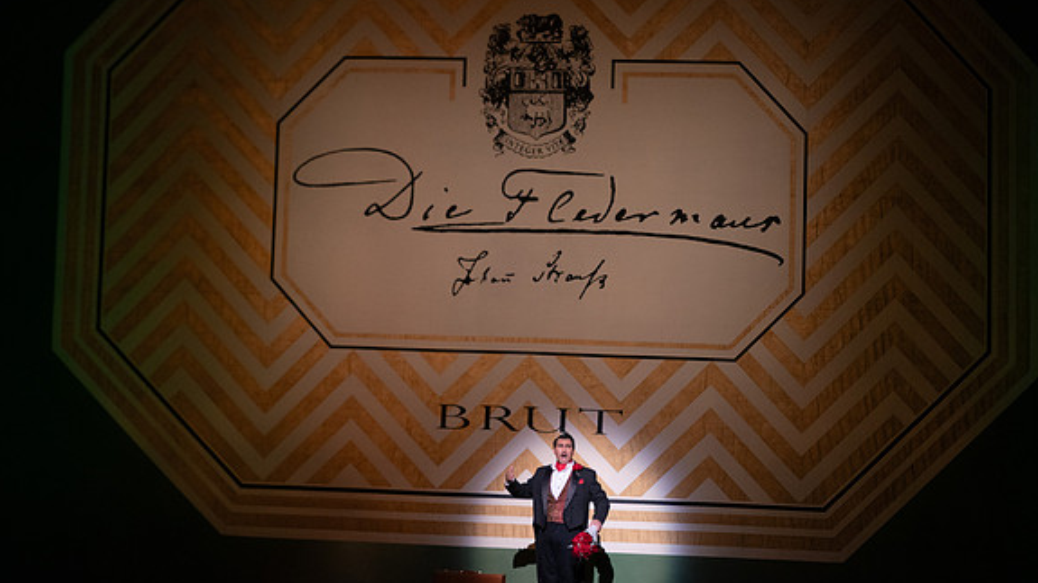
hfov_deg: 28.6
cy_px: 337
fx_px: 2036
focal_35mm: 74
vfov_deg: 16.3
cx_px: 520
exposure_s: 1/400
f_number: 6.3
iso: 3200
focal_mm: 70
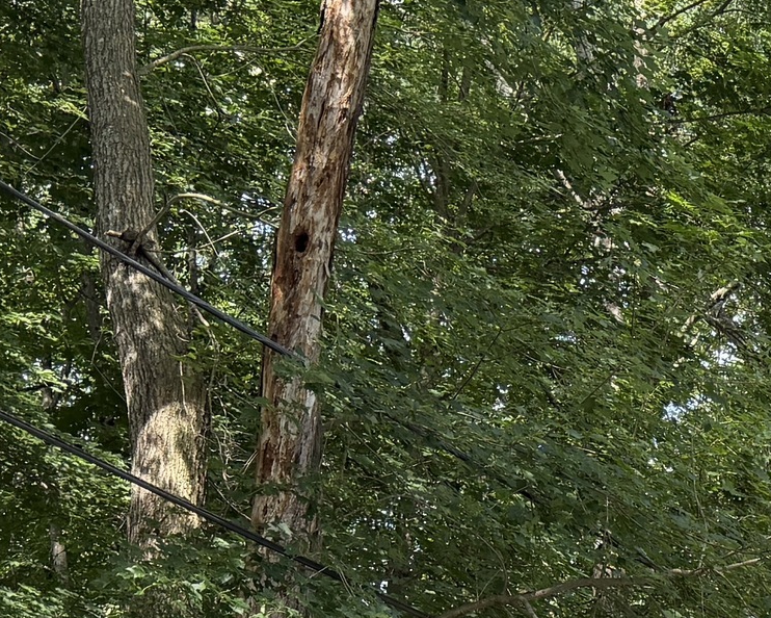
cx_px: 896
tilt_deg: +12.7
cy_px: 727
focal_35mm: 97
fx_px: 2214
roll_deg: -1.2
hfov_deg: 18.8
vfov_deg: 15.3
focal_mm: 6.76
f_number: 1.78
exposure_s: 1/555
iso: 100
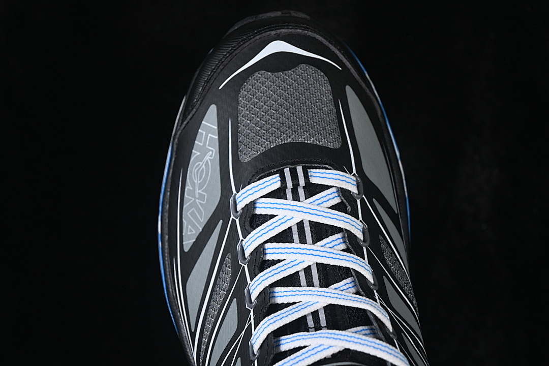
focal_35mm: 75
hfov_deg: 27.0
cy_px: 183
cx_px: 274
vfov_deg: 18.2
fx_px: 1144
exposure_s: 1/60
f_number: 6.3
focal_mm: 50
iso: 160
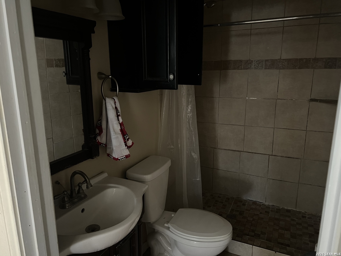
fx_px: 256
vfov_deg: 53.1
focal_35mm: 26
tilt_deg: -13.2
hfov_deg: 67.3
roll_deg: +0.2
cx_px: 170
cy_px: 128
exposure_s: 1/28
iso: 1000
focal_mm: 5.7
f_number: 1.5
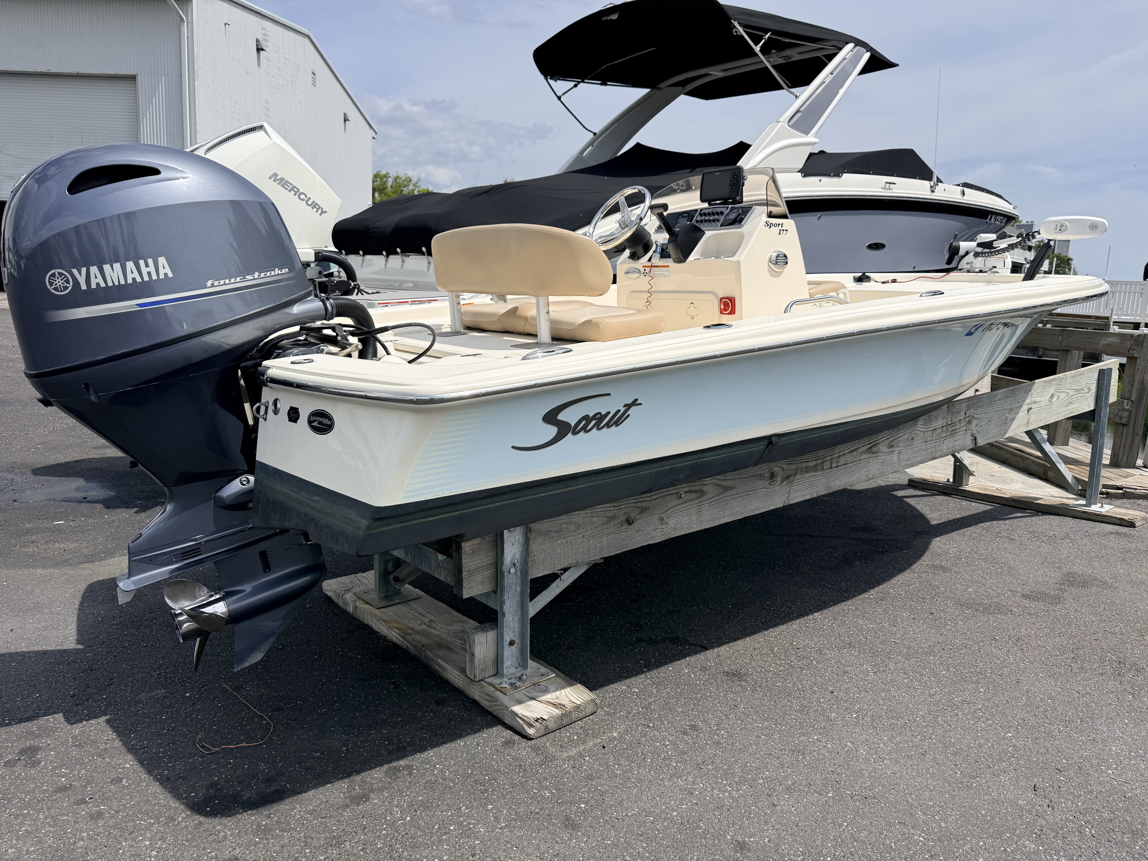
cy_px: 430
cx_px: 574
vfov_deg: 56.8
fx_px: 796
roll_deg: -2.9
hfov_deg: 71.6
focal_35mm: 24
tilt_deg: -8.6
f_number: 1.78
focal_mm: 6.76
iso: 80
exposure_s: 1/7353
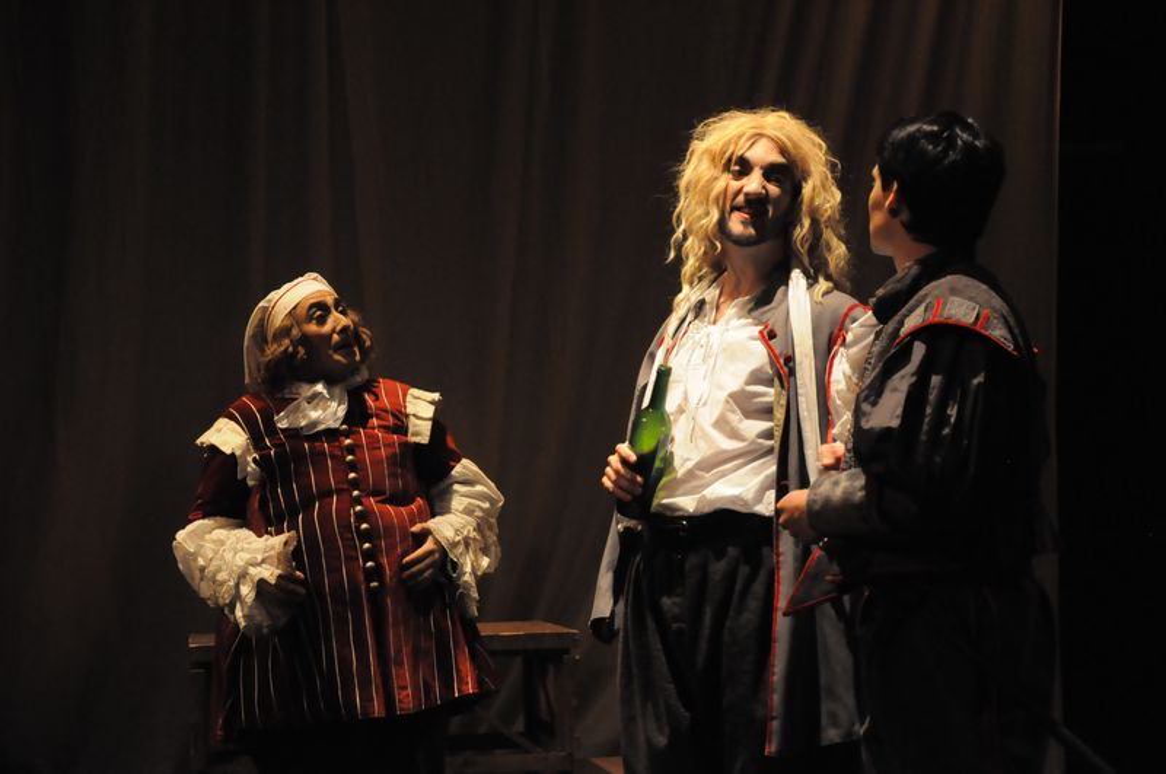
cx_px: 583
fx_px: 3396
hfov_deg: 19.5
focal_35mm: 105
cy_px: 387
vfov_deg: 13.0
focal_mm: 70
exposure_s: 1/100
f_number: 5.3
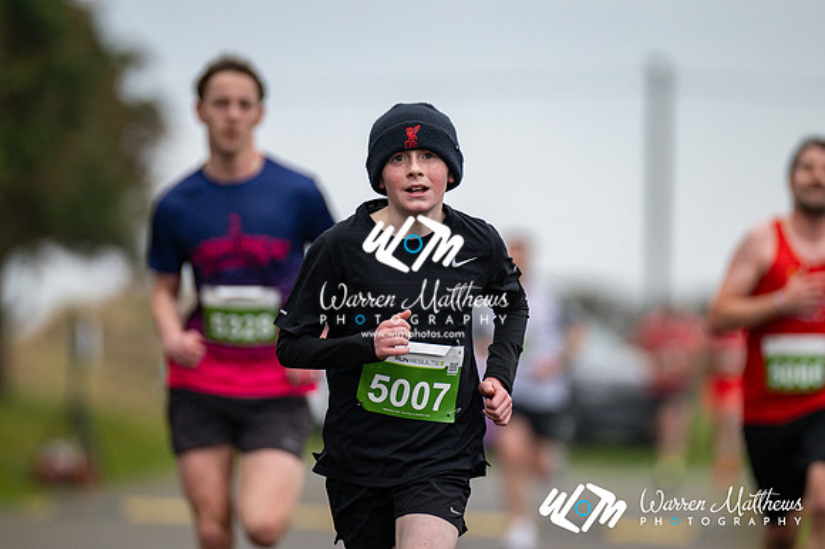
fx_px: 10306
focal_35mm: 450
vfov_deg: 3.1
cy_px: 274
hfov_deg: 4.6
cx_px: 412
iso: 280
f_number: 2.8
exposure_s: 1/1600
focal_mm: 300
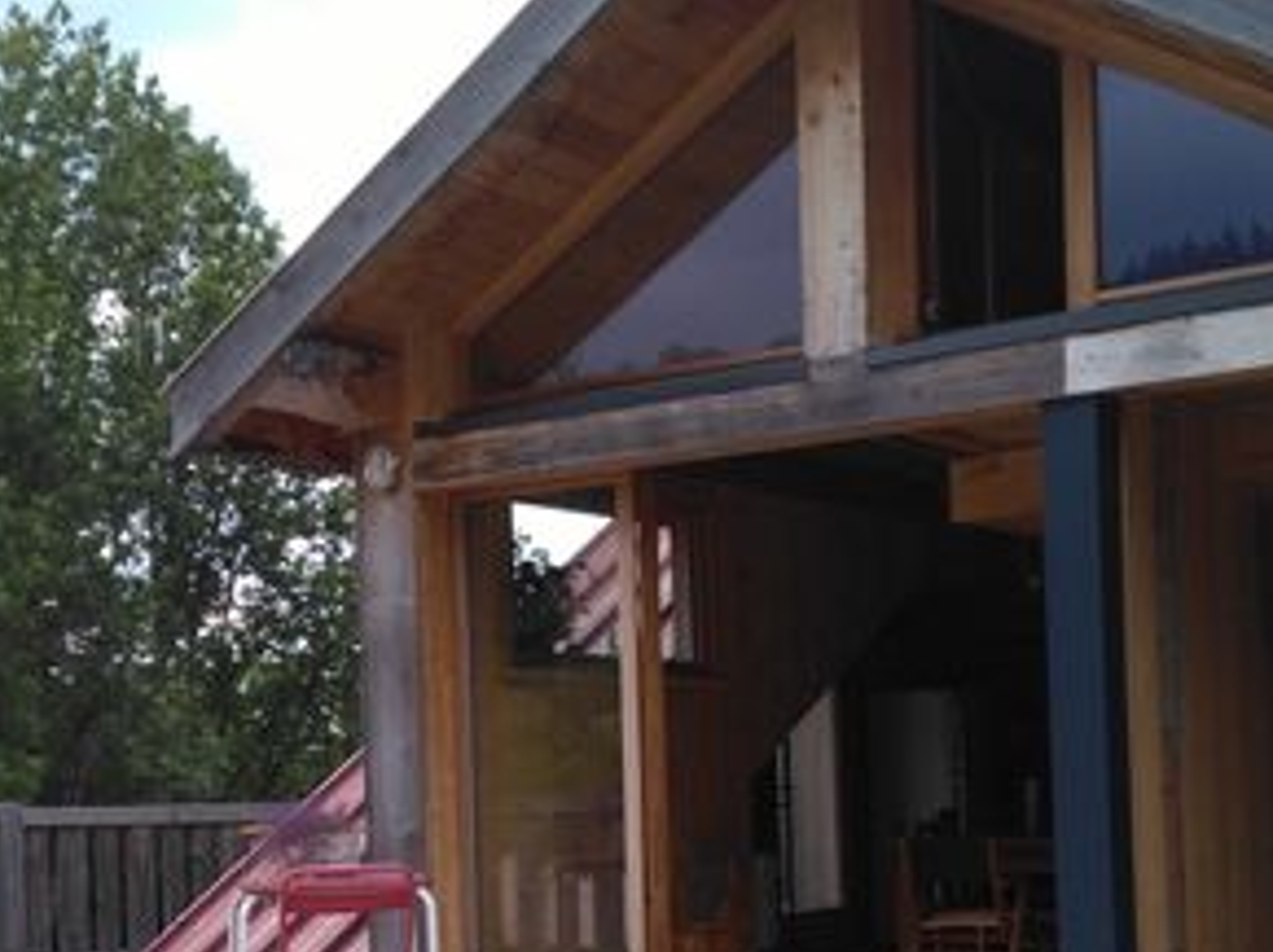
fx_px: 2131
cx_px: 641
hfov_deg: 33.3
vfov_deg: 24.8
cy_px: 772
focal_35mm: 58
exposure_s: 1/310
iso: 100
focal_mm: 2.96
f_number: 2
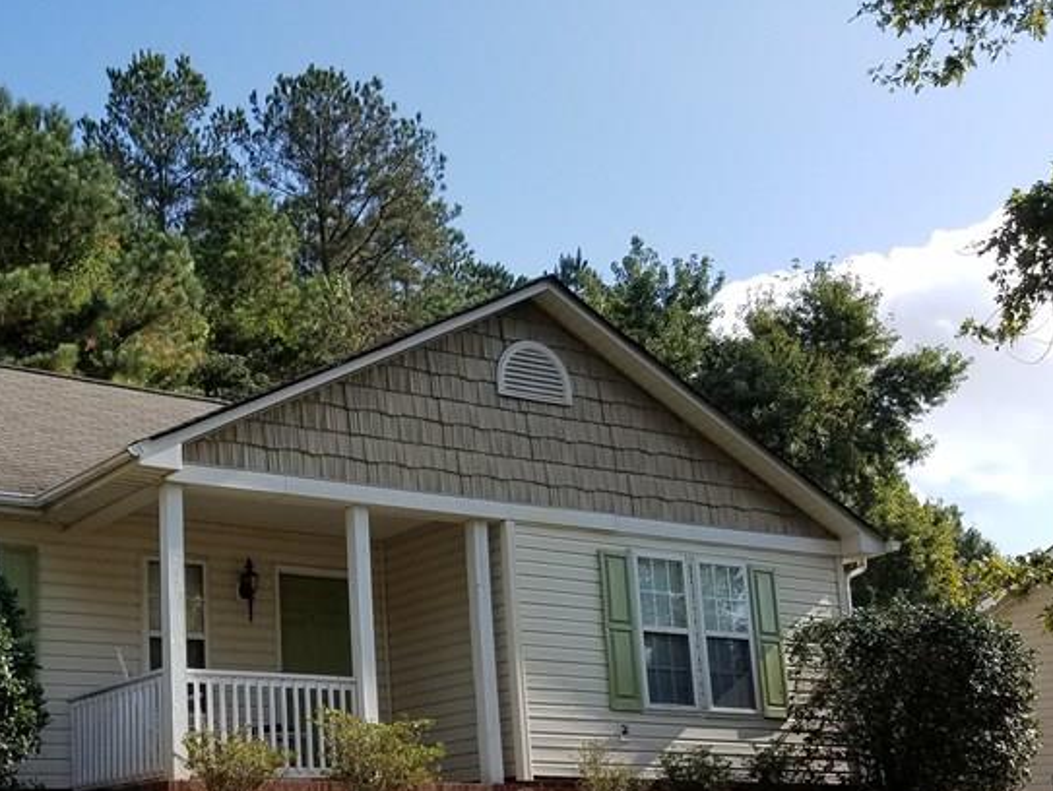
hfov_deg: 37.9
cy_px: 537
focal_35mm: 49
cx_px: 268
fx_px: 1492
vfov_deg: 29.5
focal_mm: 4.2
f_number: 1.7
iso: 50
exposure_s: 1/2560
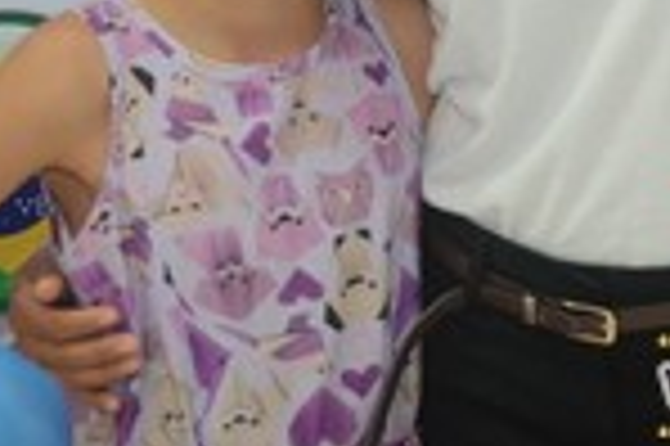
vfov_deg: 6.2
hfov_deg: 9.4
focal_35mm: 218
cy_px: -216
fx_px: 4053
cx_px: 283
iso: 1600
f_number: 4.8
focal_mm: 48
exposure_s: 1/80
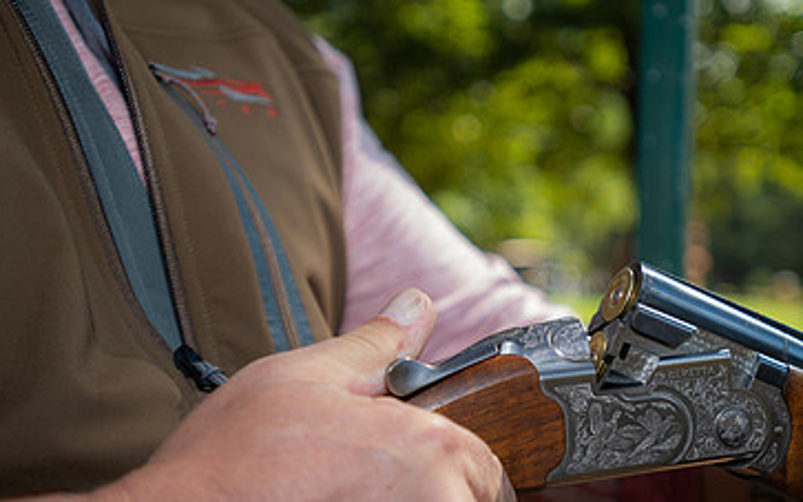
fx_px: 1248
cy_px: 276
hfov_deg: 35.3
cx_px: 542
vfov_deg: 22.7
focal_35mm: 57
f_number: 2.8
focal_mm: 35
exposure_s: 1/250
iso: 80
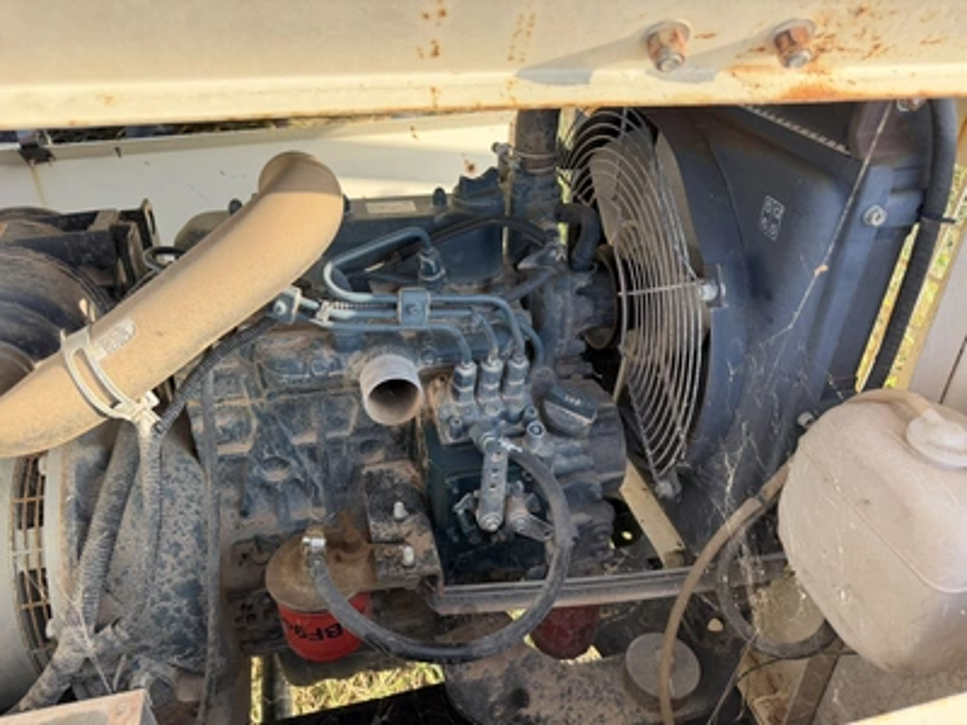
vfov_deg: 56.8
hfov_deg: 71.6
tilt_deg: -50.6
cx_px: 484
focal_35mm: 24
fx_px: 670
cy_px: 362
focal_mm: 6.76
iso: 100
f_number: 1.78
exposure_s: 1/735
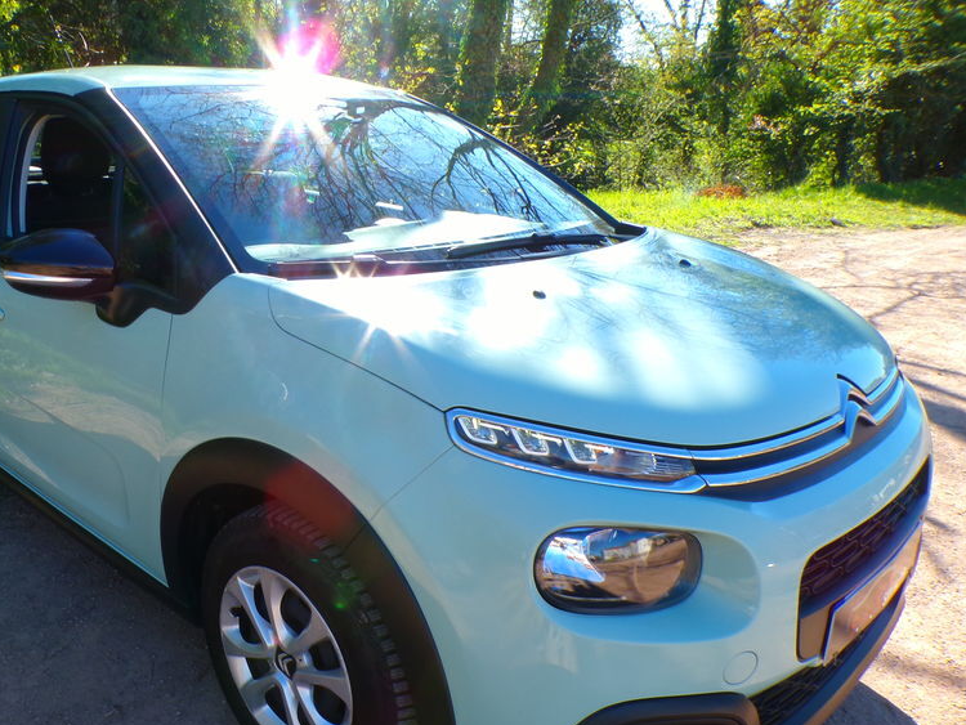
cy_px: 442
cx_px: 355
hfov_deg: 56.1
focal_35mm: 32
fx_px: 893
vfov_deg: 43.9
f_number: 7.7
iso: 100
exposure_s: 1/60
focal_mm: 4.3
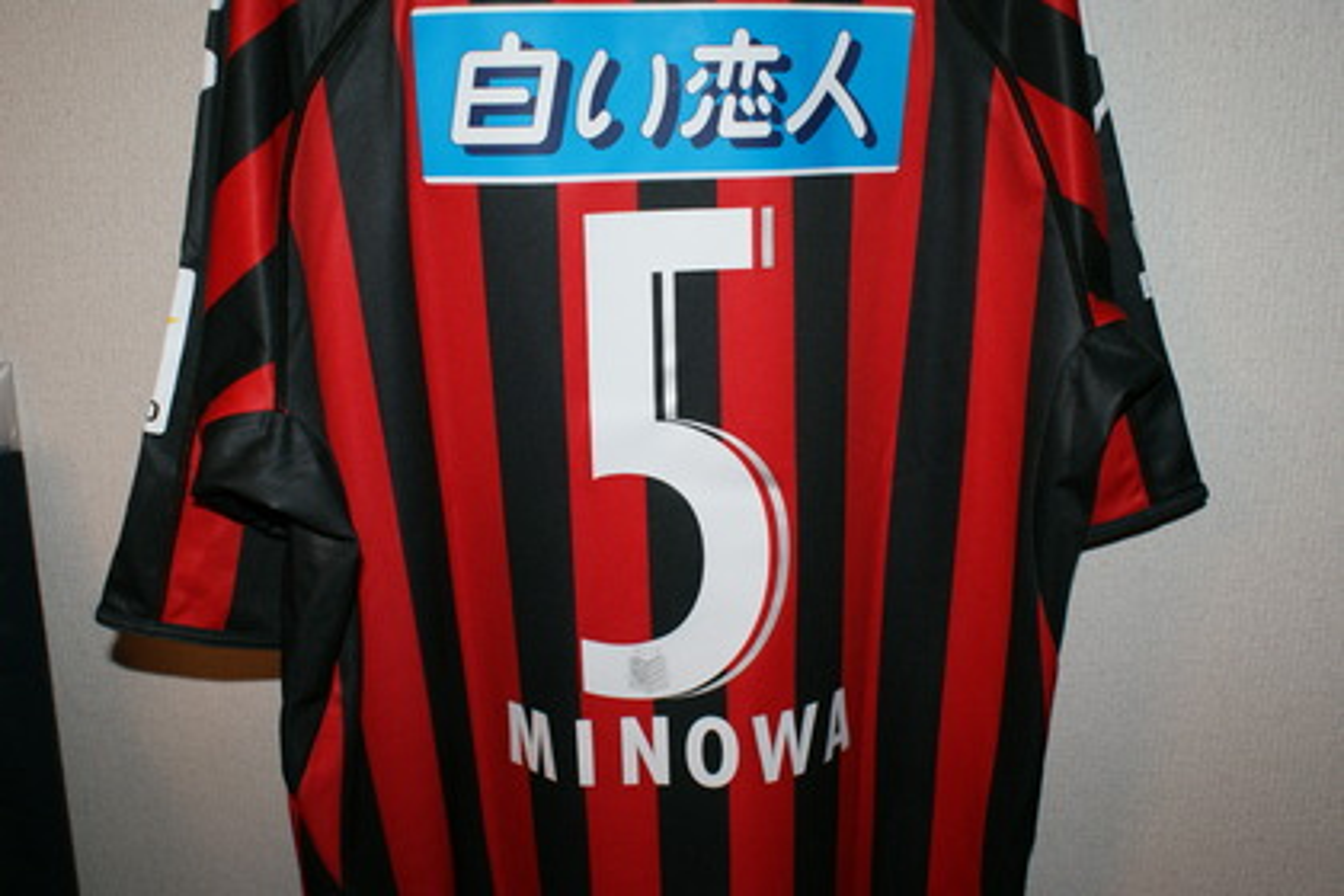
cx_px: 672
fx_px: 1344
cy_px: 448
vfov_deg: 36.9
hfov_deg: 53.1
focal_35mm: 36
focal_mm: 24
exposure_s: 1/60
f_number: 5.6
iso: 400
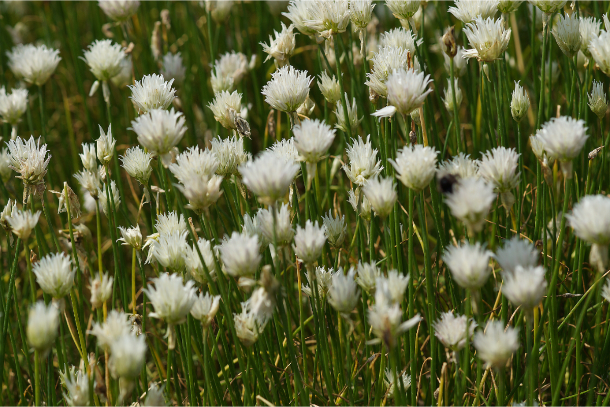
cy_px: 204
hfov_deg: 13.7
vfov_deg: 9.1
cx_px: 305
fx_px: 2541
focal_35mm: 150
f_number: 6.3
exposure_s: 1/400
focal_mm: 100
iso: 100
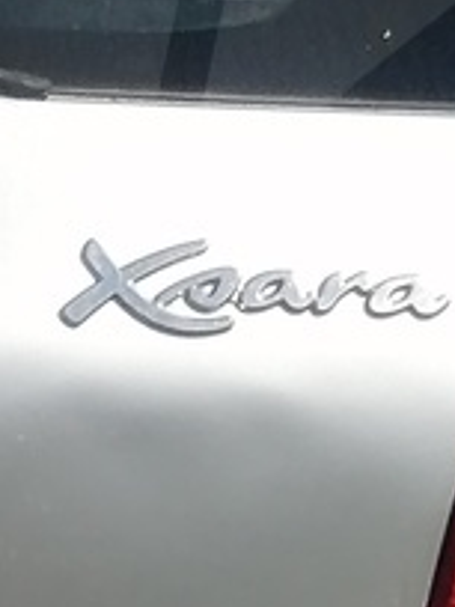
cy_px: 54
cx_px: -815
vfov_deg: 7.9
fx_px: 4399
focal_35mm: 251
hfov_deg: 5.6
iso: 50
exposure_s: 1/2331
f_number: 1.8
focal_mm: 3.62
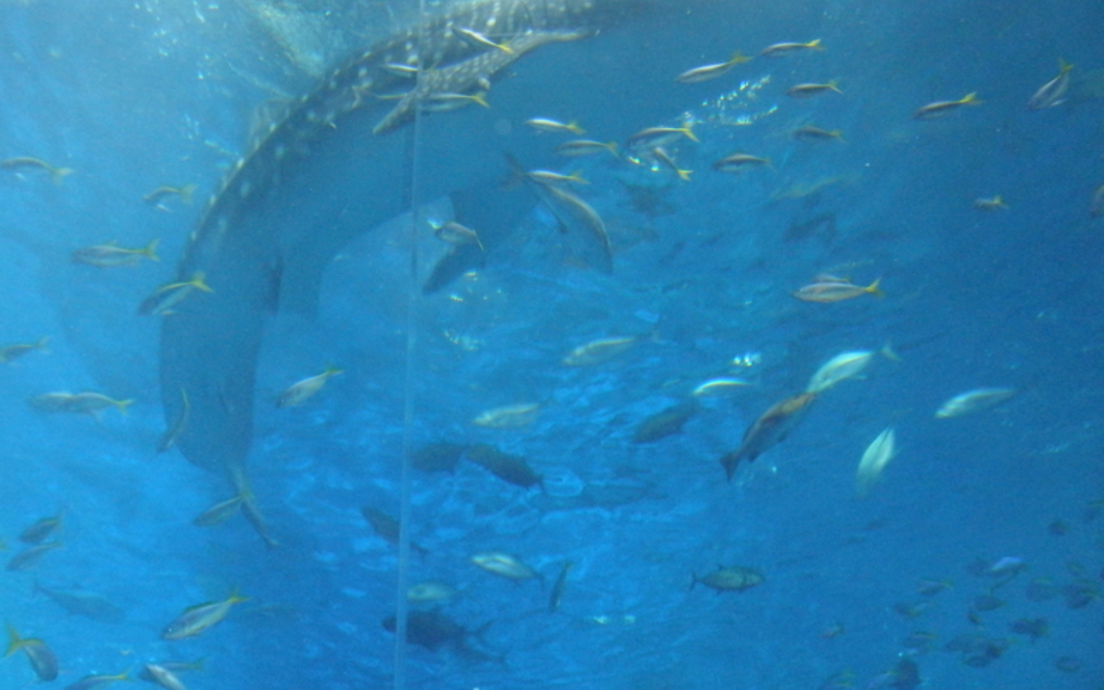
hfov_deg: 49.3
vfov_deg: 31.9
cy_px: 297
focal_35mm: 40
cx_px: 545
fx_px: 1204
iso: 320
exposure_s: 1/30
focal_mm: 6.6
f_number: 3.5
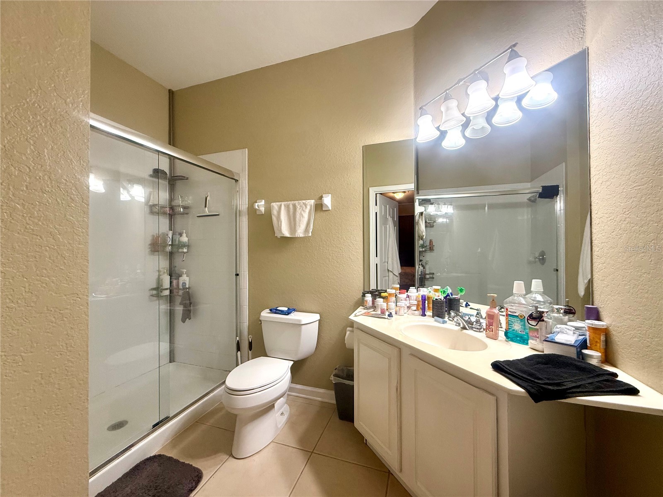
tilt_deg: +0.5
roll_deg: +0.1
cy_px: 248
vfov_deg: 85.7
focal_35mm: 14
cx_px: 332
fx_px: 268
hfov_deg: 102.1
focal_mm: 2.22
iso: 250
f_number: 2.2
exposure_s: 1/120
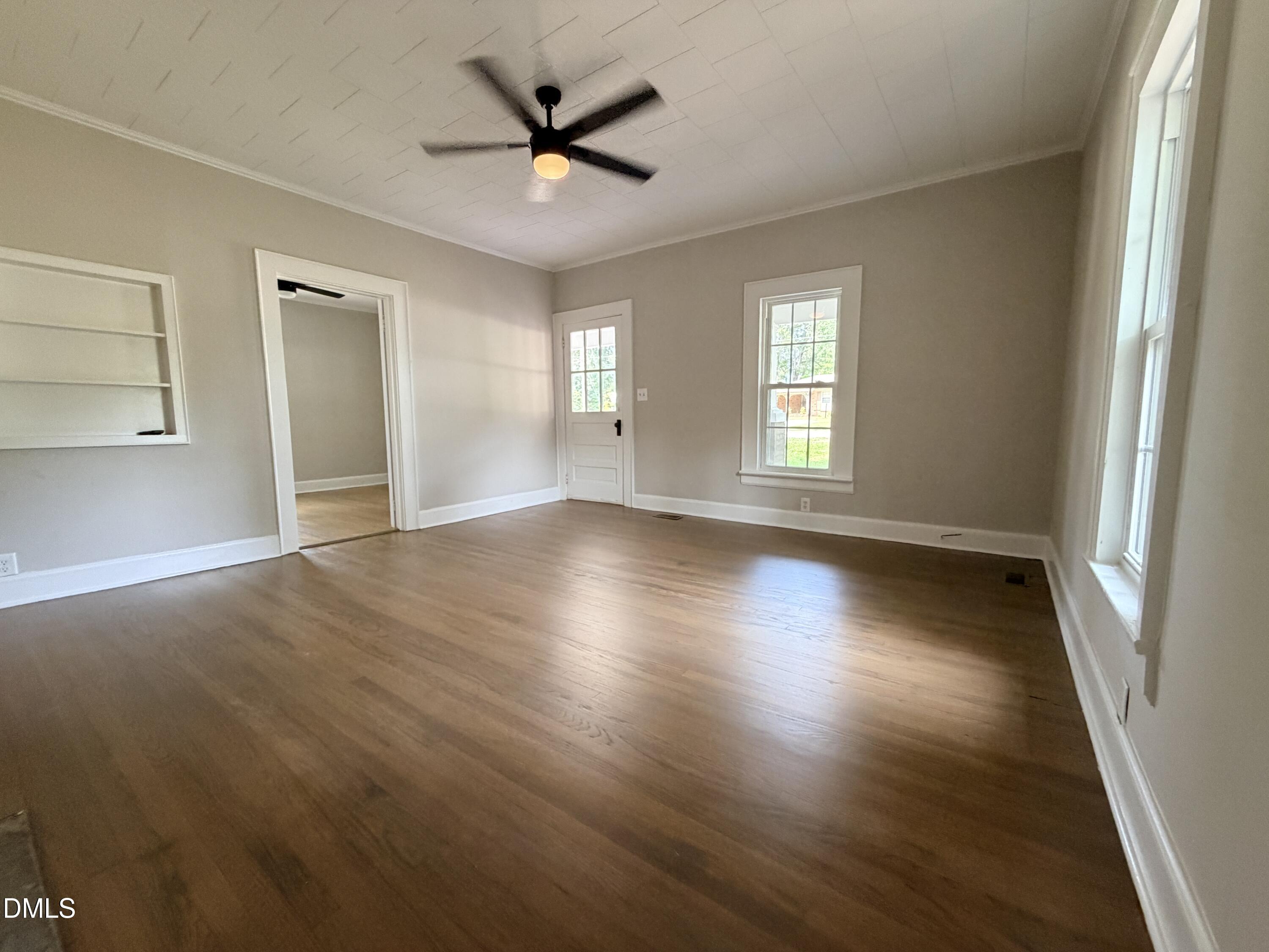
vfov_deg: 85.7
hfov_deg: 102.1
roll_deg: +0.7
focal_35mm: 14
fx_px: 513
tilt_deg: -5.4
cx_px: 634
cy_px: 476
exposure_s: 1/60
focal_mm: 2.22
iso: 400
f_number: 2.2
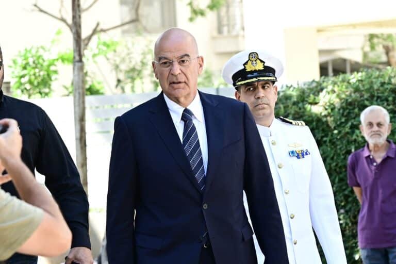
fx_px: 1012
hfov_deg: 22.1
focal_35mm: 92
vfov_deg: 14.9
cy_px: 132
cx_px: 198
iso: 200
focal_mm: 92
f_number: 4
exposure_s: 1/200
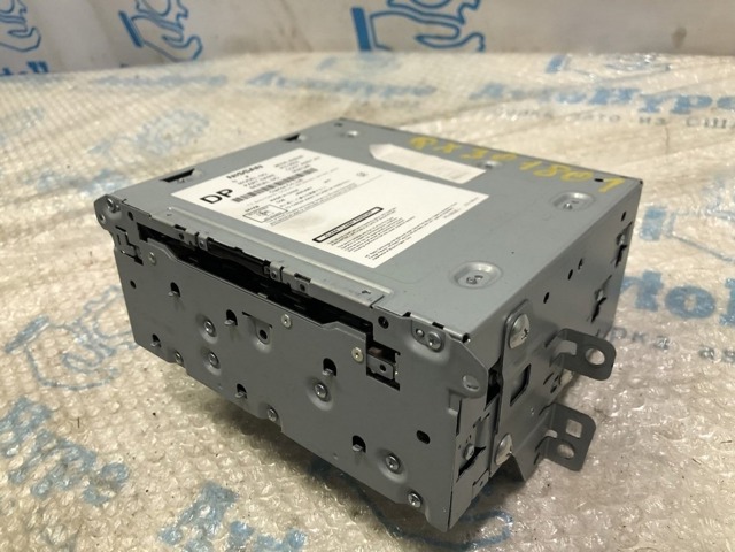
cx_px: 368
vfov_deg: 49.7
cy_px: 276
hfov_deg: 63.4
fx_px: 595
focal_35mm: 28
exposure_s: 1/33
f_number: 1.8
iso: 32
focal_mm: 4
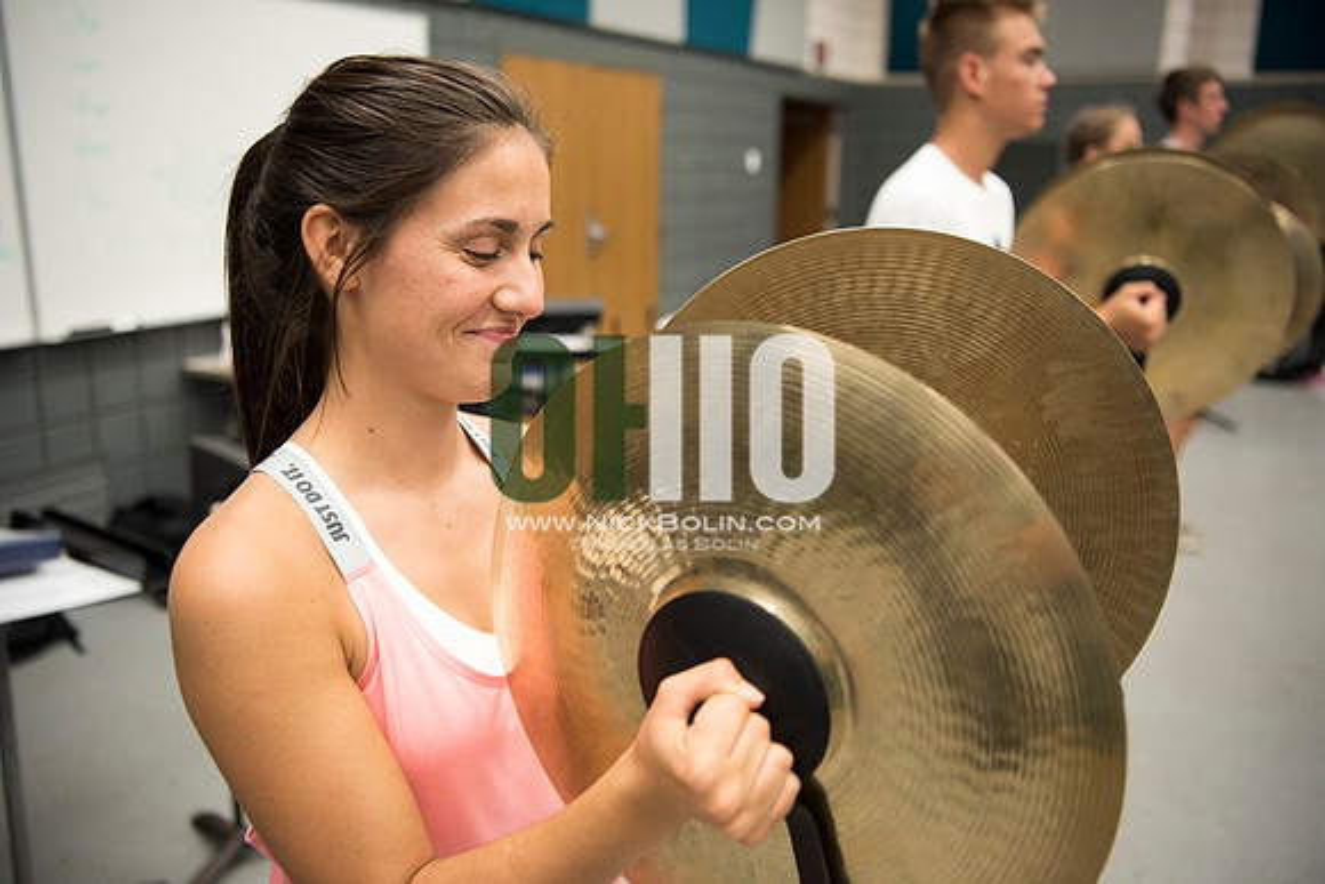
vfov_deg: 38.9
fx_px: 1252
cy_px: 442
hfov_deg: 55.8
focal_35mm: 34
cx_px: 662
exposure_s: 1/160
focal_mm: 34
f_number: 2.8
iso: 1250
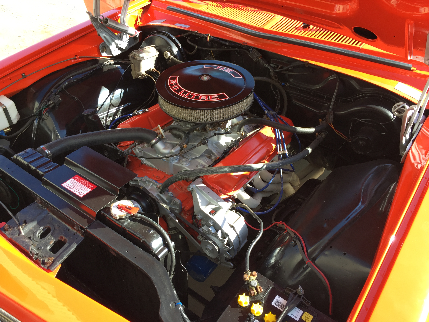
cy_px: 161
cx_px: 214
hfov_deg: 61.7
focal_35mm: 29
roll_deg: +0.1
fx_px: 359
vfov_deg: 48.2
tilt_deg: -41.8
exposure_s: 1/229
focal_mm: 4.15
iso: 32
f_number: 2.2
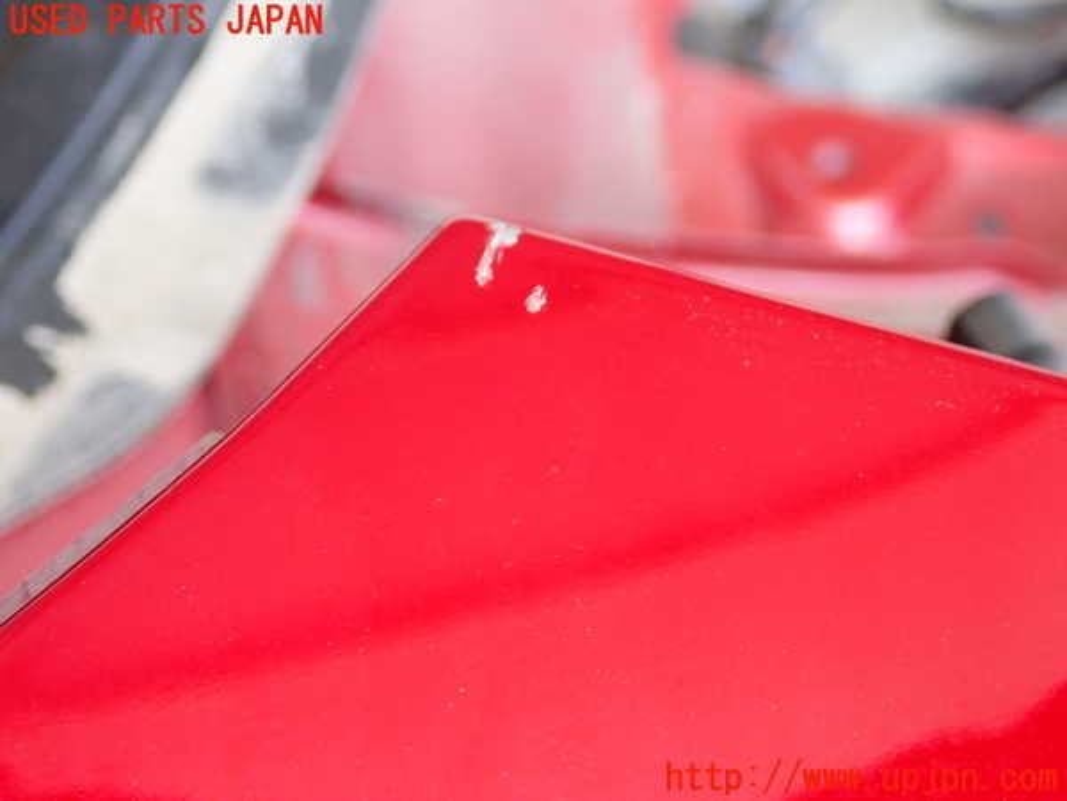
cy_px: 400
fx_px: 1449
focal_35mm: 47
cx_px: 534
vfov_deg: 30.9
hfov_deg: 40.4
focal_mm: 8.4
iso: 200
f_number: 3.1
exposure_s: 1/60
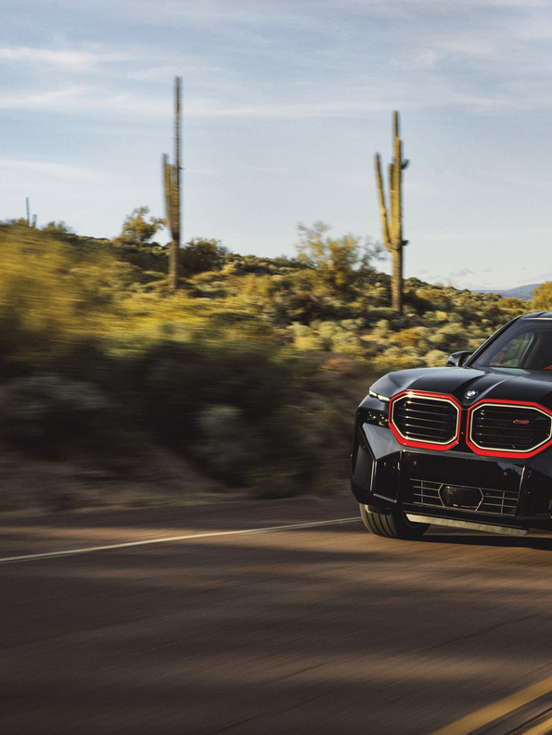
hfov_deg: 22.4
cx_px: 487
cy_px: 365
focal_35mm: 64
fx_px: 1360
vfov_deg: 30.3
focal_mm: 44
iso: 125
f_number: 13
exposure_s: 1/25
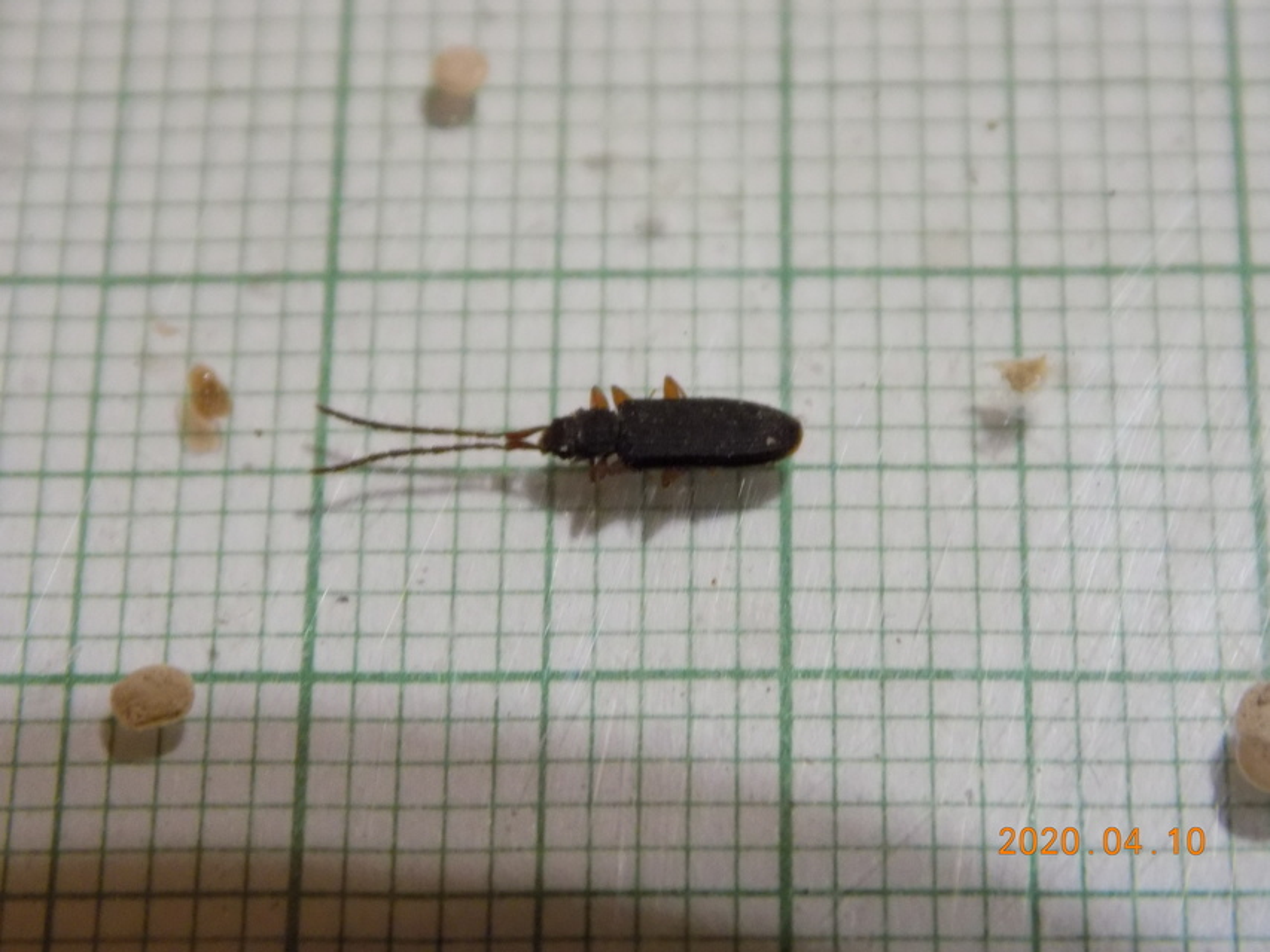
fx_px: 4330
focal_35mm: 118
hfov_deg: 16.7
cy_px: 476
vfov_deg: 12.6
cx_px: 635
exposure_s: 1/10
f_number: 4.8
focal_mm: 20.9
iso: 400
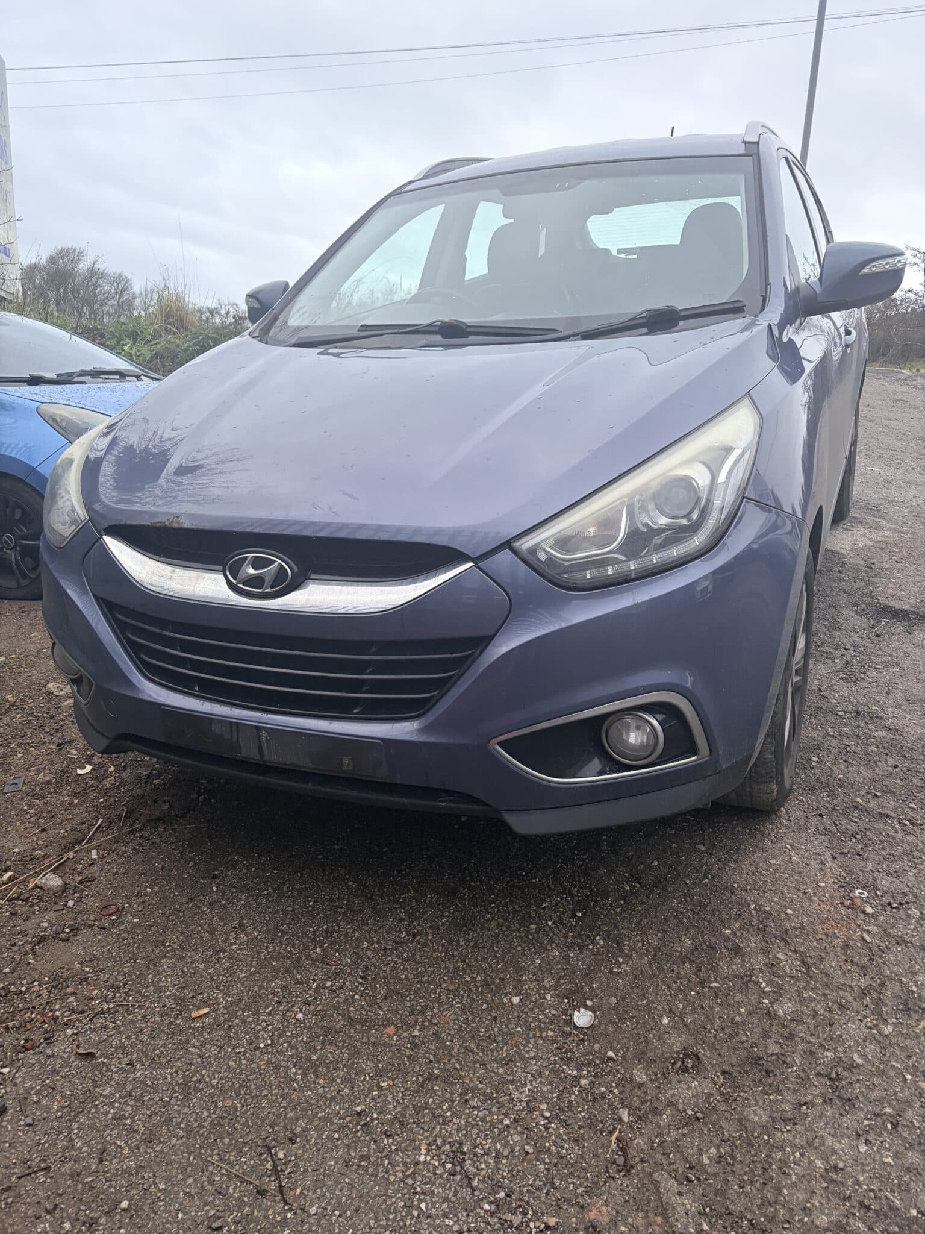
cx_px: 462
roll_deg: -2.7
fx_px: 926
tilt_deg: -12.0
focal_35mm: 26
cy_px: 617
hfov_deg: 53.1
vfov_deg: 67.3
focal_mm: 5.96
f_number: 1.6
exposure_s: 1/73
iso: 125
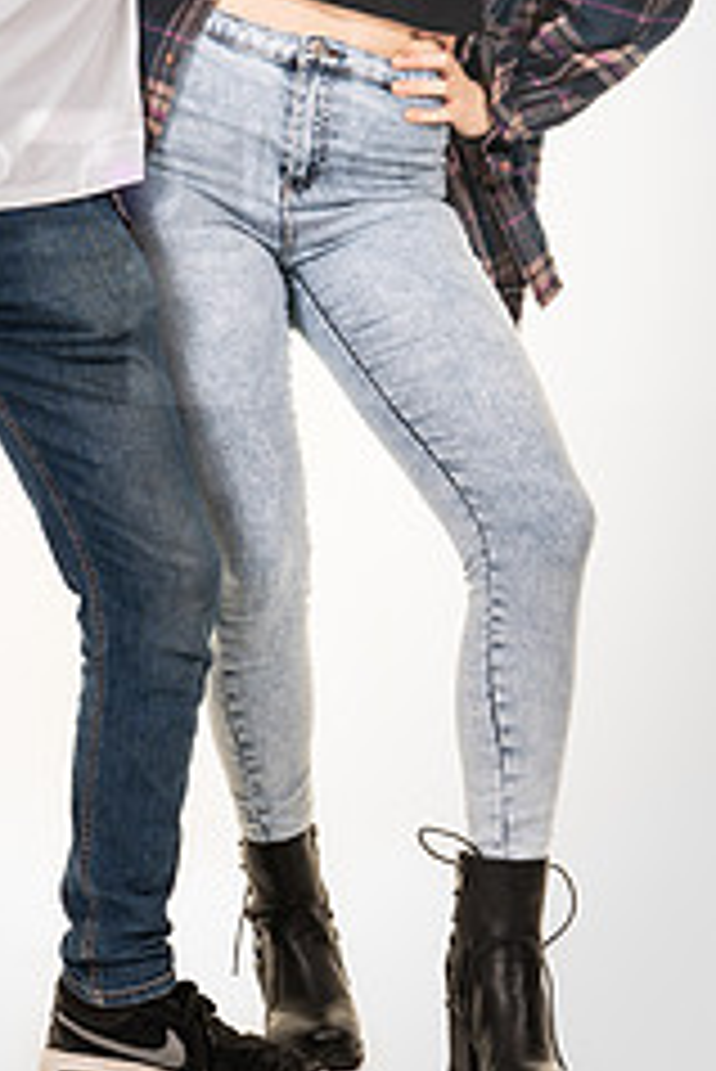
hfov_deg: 11.8
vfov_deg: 17.4
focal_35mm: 116
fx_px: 3455
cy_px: 117
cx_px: 275
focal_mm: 36
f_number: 9
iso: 100
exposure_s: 1/125
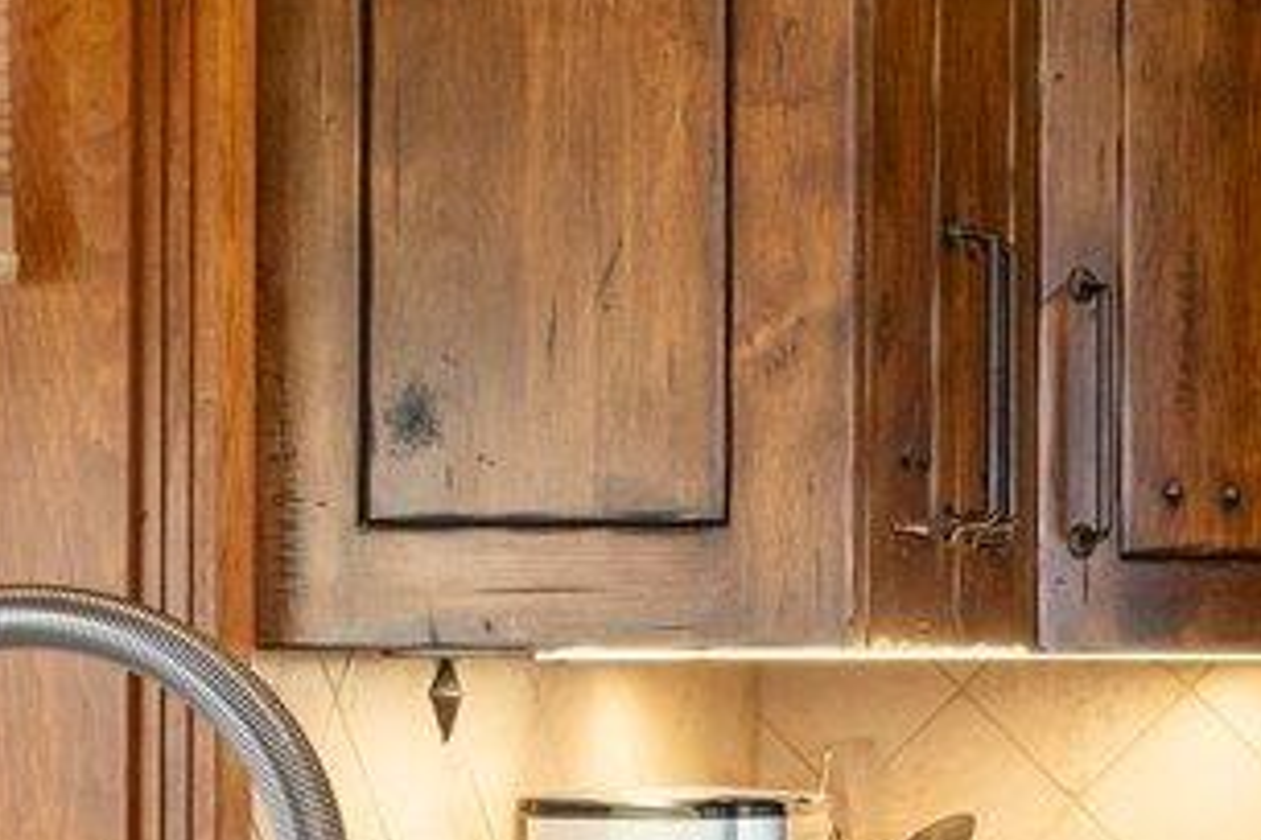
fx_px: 3748
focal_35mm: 107
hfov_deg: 17.5
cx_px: 1793
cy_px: 653
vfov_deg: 12.8
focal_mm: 16
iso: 1000
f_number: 8
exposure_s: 1/4
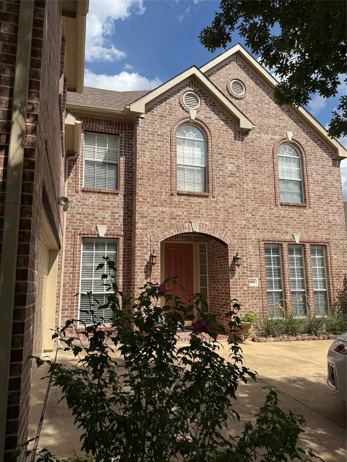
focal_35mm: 24
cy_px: 231
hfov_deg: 56.8
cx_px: 174
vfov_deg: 71.6
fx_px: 321
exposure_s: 1/5319
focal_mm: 6.76
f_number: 1.78
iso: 80
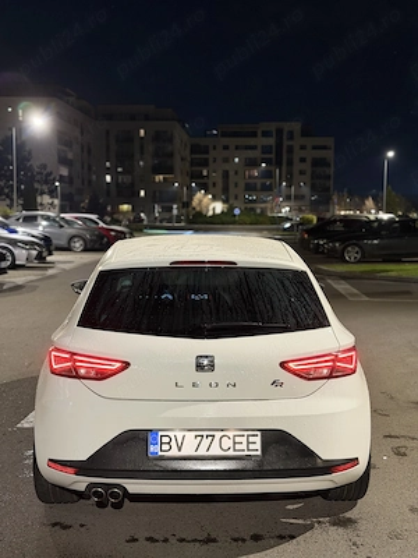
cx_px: 209
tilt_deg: -5.8
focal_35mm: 48
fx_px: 773
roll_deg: +0.6
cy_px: 279
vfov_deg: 39.7
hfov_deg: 30.3
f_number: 1.78
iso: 500
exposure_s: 1/33
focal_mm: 6.76
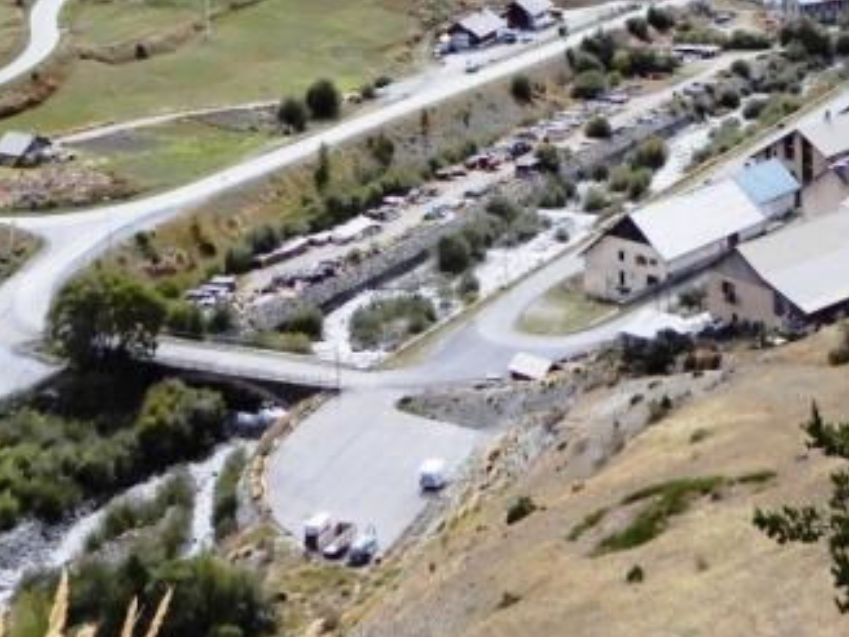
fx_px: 1839
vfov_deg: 17.5
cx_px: 673
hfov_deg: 25.6
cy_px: -331
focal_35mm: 75
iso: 80
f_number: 3.4
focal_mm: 4.3
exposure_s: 1/800
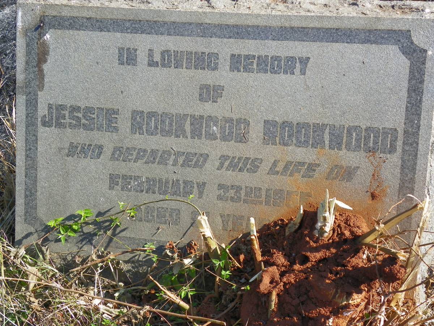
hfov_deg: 30.3
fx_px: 802
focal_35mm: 64
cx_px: 217
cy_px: 163
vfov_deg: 22.9
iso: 64
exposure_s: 1/160
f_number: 4
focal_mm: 11.4
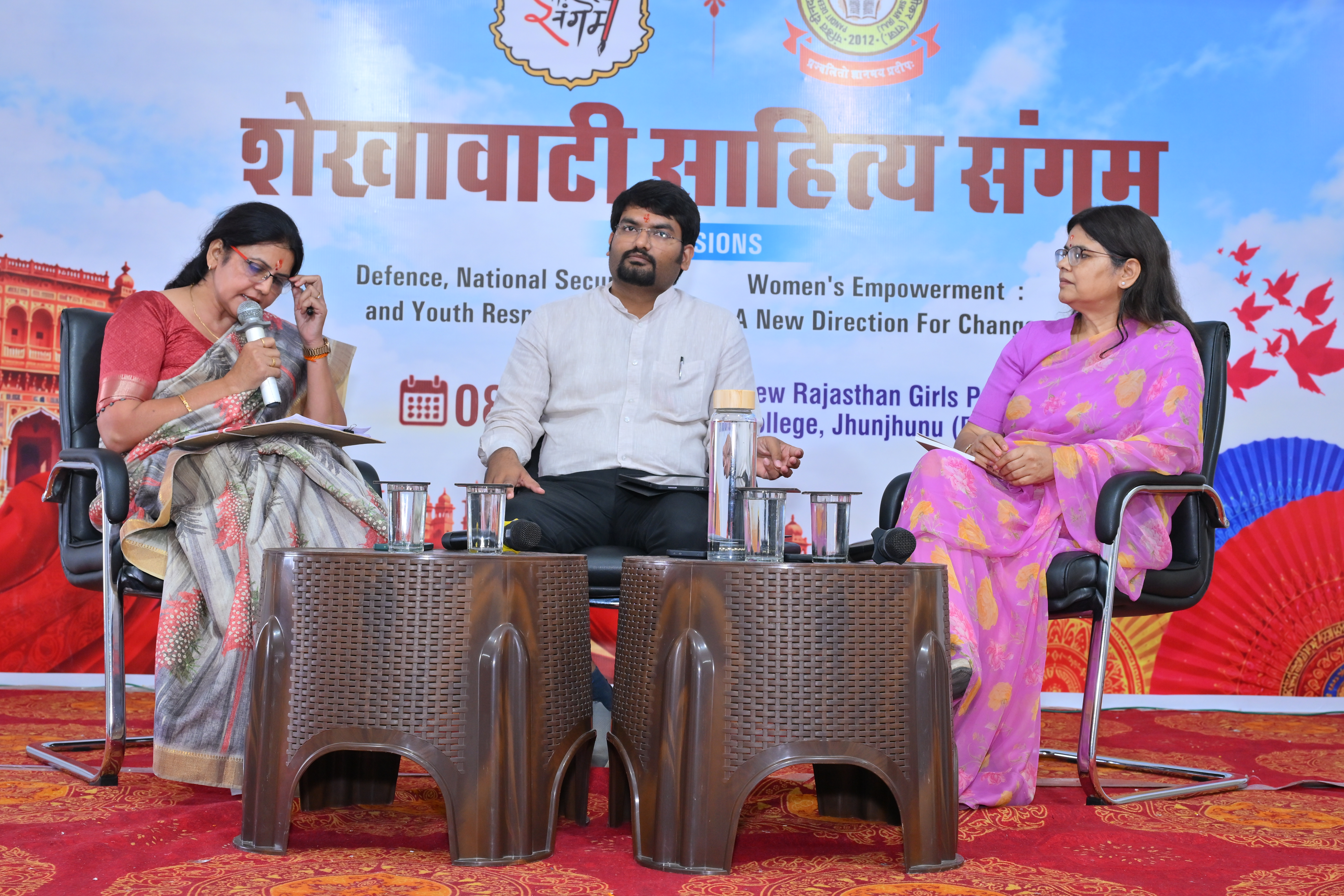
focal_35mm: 46
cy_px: 448
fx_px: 1717
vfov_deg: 29.2
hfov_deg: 42.7
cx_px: 672
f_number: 6.3
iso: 1000
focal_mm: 46
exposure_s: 1/125
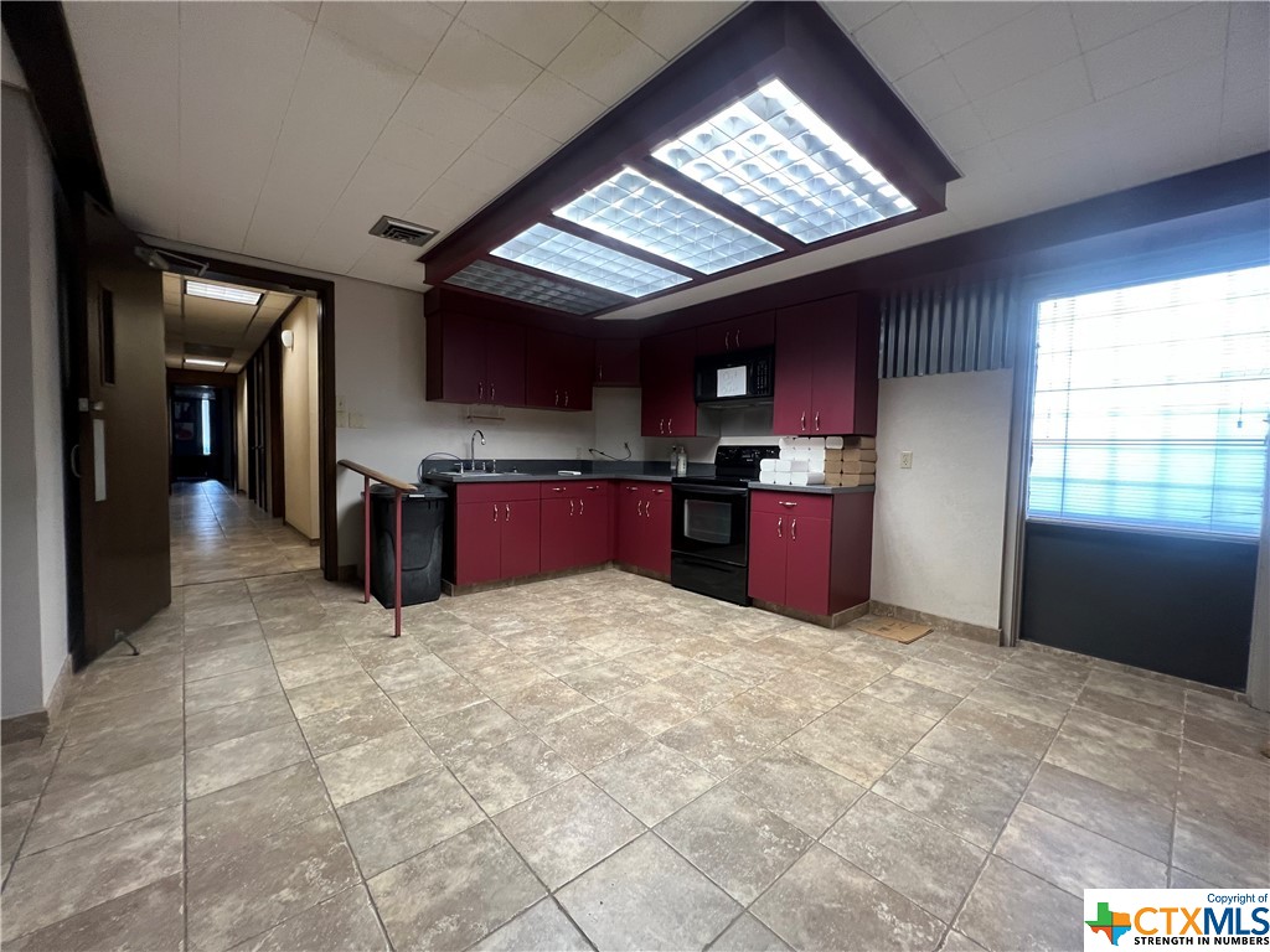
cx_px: 635
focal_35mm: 13
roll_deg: -1.0
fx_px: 477
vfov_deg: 89.9
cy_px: 476
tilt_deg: -3.3
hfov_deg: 106.2
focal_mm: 1.57
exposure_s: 1/68
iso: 250
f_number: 1.8
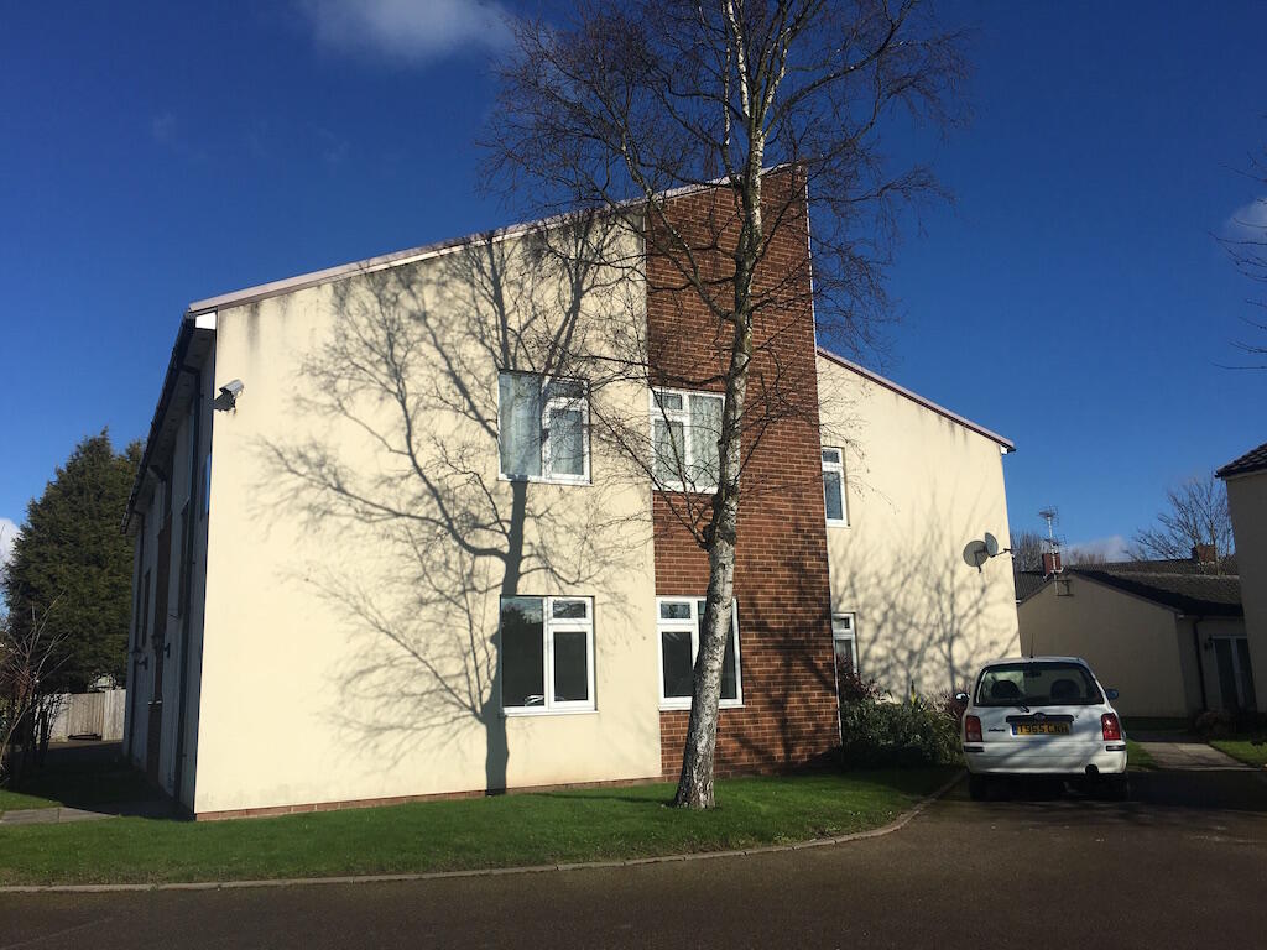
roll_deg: +1.2
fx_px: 1061
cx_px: 634
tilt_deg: +12.1
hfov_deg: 61.7
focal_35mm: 29
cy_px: 475
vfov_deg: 48.2
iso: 25
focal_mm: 4.15
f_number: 2.2
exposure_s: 1/3846
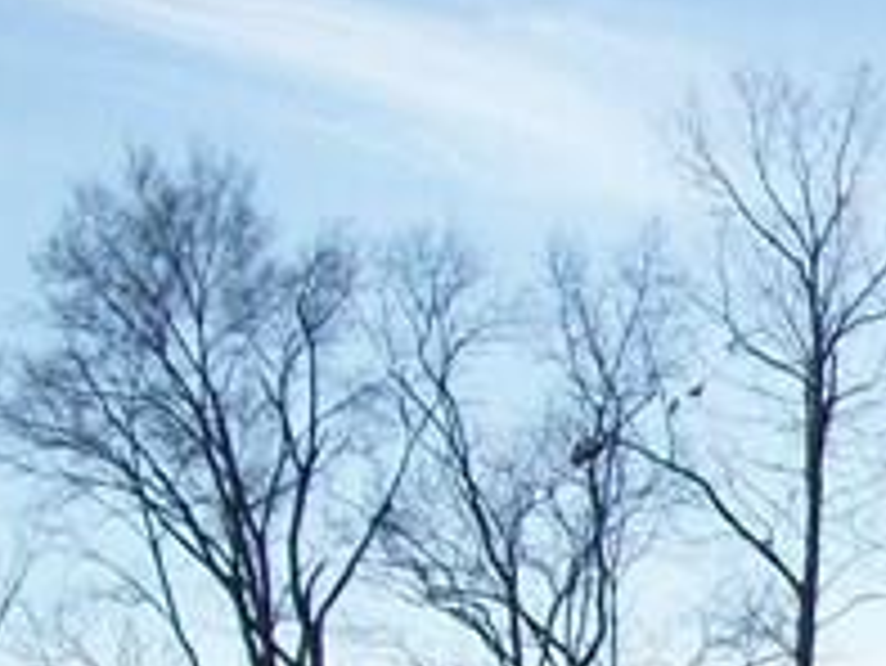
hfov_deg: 10.1
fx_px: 4789
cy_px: 1188
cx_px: 1466
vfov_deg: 7.7
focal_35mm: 187
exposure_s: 1/400
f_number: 4.8
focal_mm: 6
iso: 64
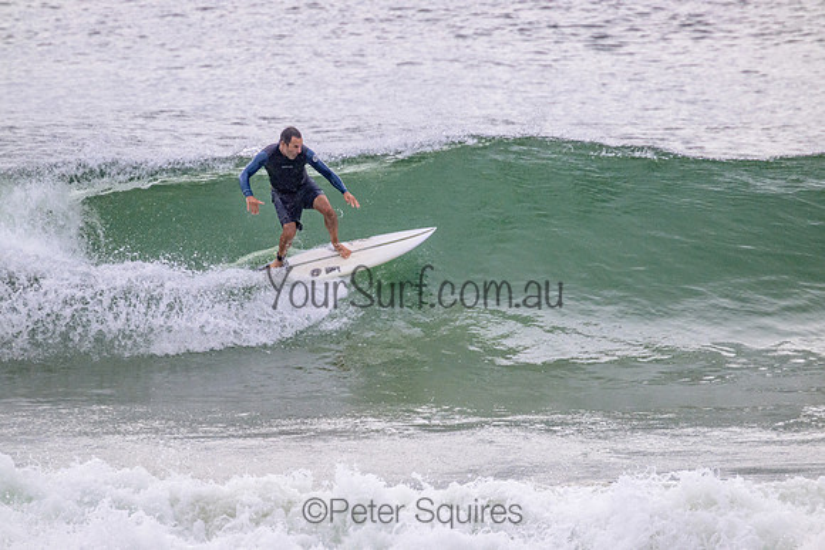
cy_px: 275
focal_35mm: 800
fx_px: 18337
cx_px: 412
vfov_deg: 1.7
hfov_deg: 2.6
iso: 2800
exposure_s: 1/2000
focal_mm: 800
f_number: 11
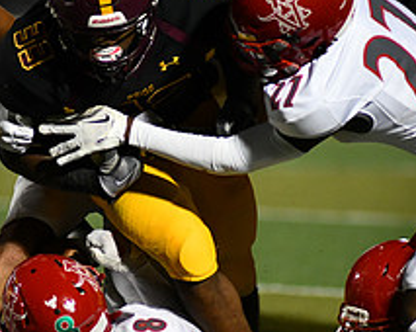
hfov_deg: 2.5
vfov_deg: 2.0
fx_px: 9435
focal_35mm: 767
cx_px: 174
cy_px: 208
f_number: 2.8
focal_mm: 300
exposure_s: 1/1000
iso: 2000
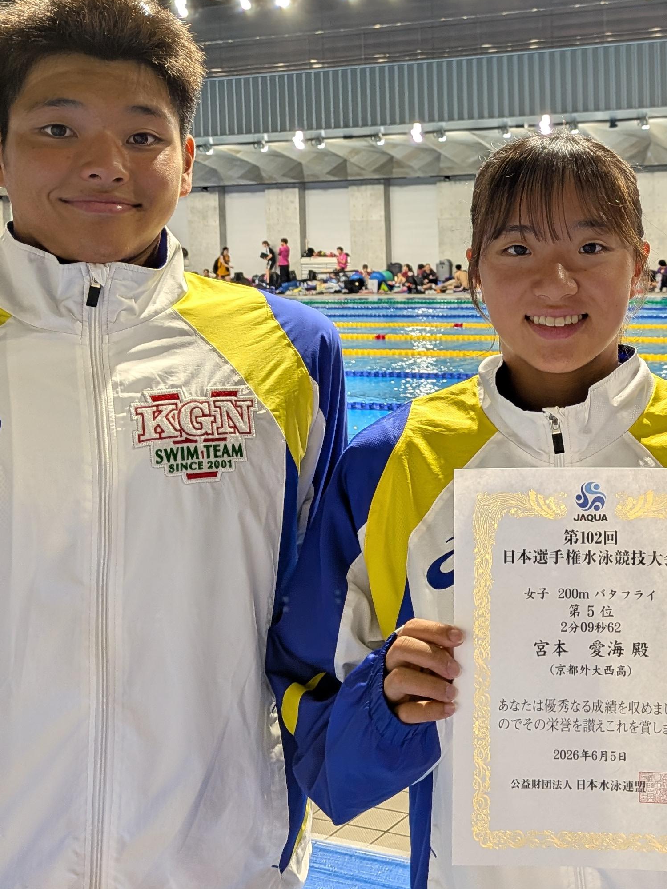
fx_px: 1233
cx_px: 548
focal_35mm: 48
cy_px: 258
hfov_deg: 29.5
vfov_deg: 38.9
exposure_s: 1/40
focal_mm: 4.53
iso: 33
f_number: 1.7
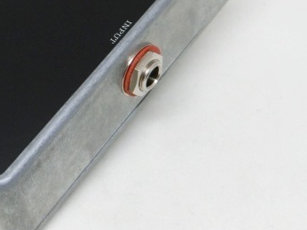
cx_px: 66
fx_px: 984
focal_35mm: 111
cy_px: 40
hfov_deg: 17.6
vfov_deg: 13.2
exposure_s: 1/125
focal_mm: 10.7
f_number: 5
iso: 250
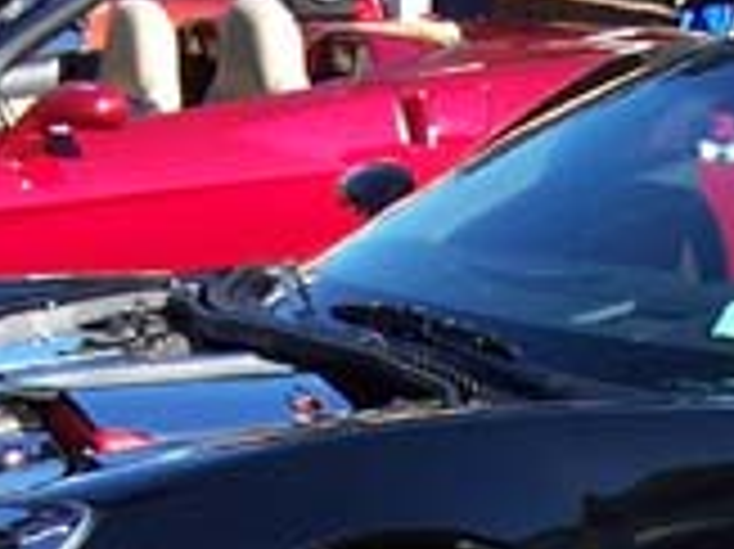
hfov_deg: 10.6
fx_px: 3962
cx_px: 455
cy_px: 682
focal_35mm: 187
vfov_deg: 7.8
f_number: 2.8
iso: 80
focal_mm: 6.3
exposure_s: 1/640
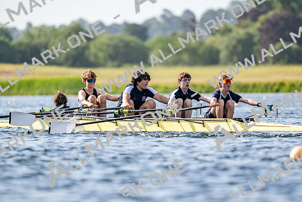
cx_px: 165
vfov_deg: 3.1
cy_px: 98
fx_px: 3693
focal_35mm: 440
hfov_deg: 4.7
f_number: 4.5
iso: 400
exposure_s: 1/2500
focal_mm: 400
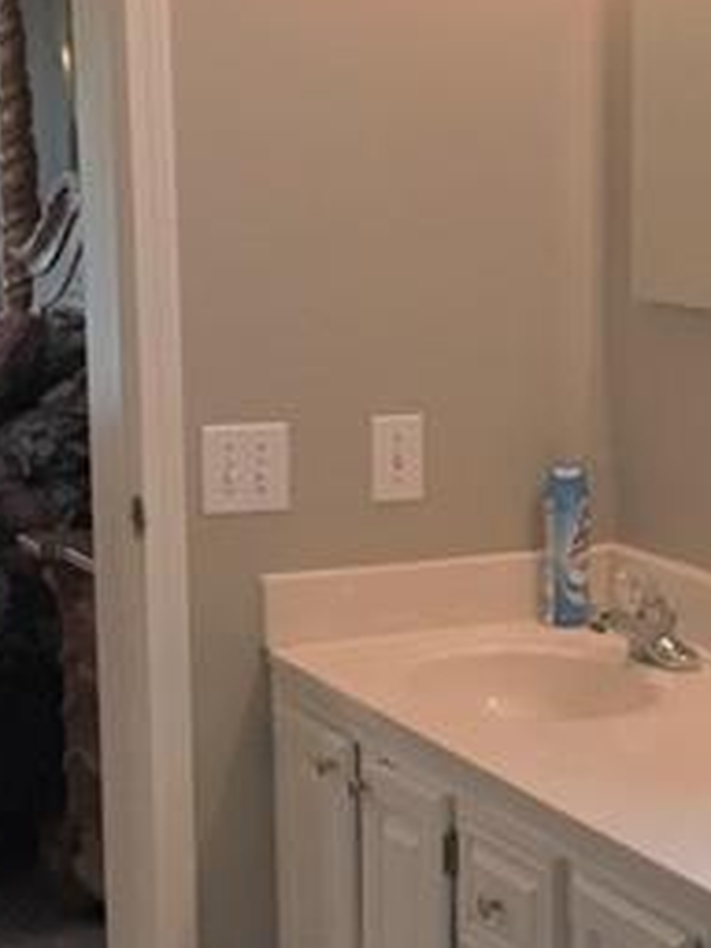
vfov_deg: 22.5
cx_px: 715
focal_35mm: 87
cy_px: 515
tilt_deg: -9.4
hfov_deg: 16.6
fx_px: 2383
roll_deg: -0.4
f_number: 2.2
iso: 50
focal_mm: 4.15
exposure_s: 1/30
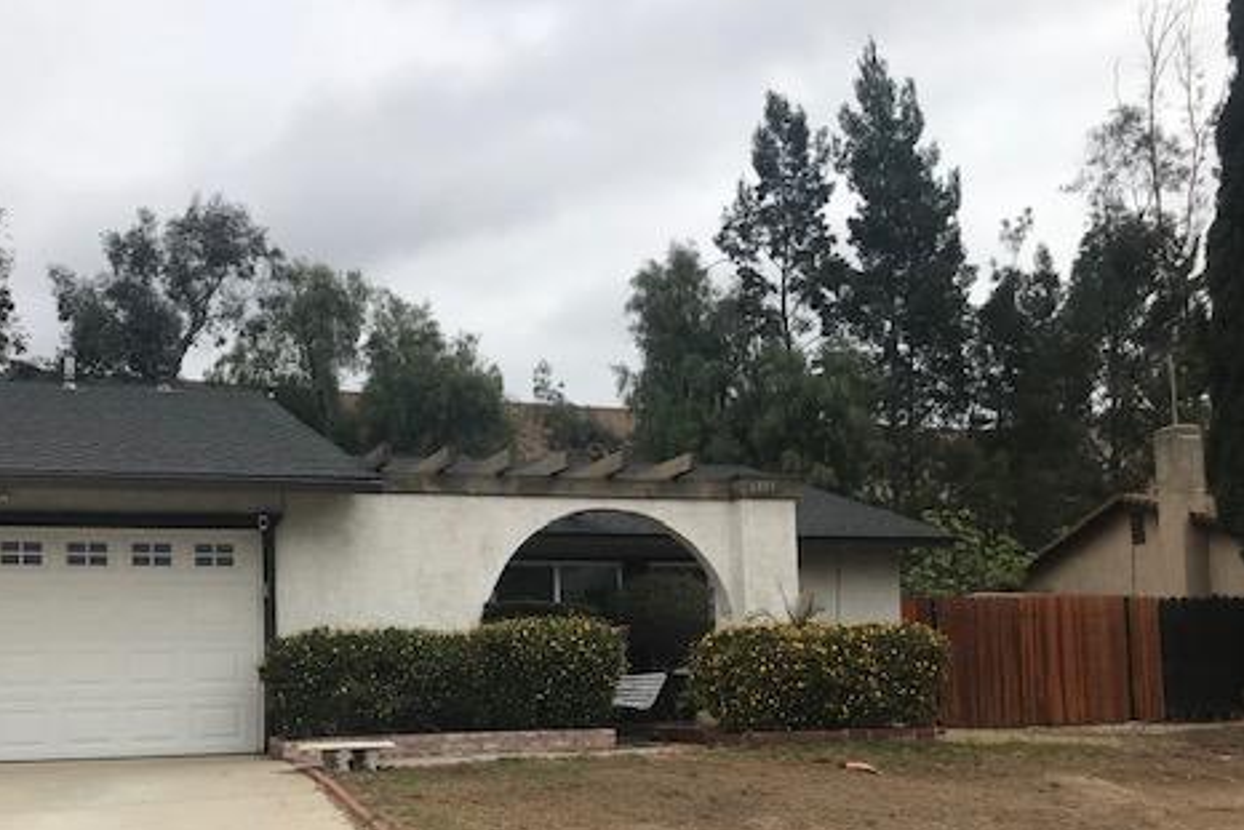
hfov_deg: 48.2
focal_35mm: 40
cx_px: 505
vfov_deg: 32.7
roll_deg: +1.8
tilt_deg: +3.9
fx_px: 1383
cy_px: 633
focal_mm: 3.99
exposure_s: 1/1277
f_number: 1.8
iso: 20
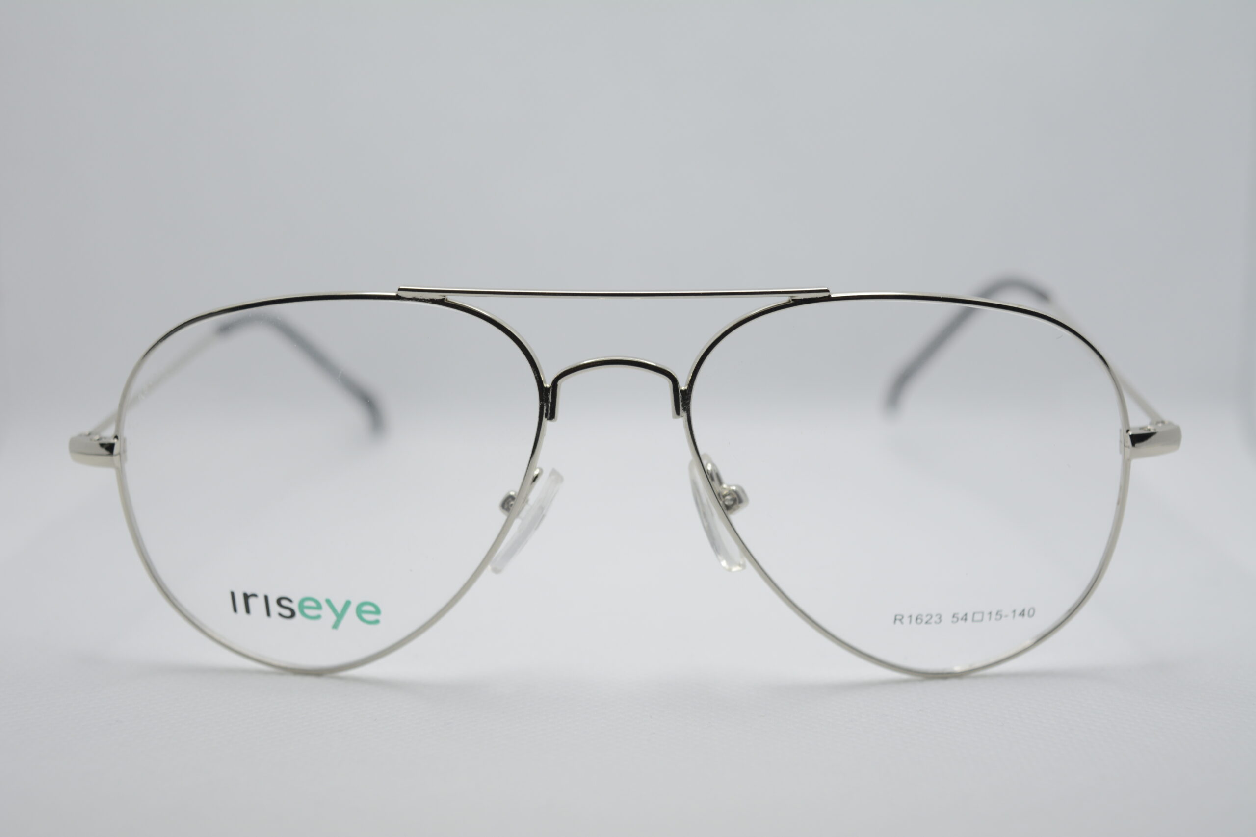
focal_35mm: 68
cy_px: 418
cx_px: 628
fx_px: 2355
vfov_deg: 20.2
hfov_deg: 29.9
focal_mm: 45
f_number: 5.6
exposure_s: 1/125
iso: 280
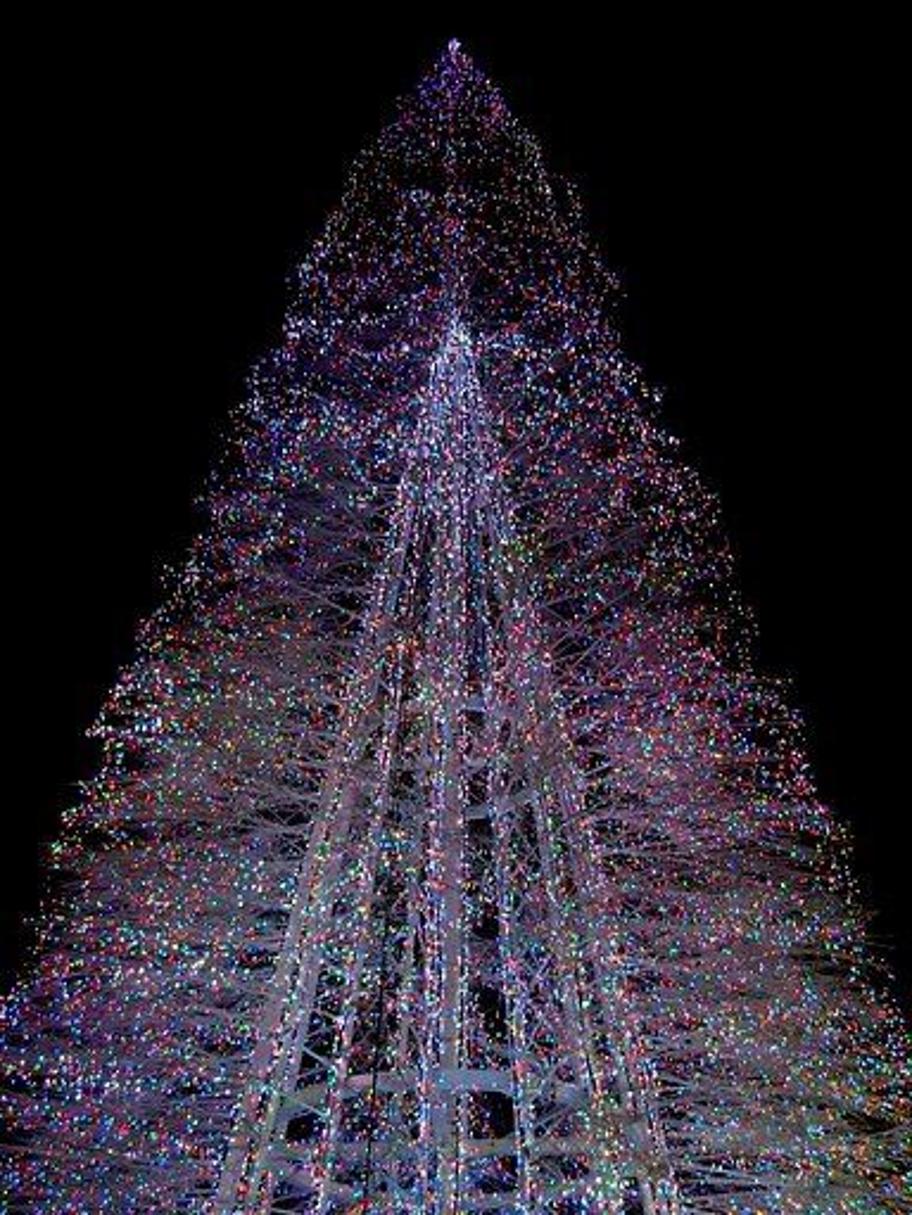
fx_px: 1335
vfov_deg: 49.0
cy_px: 608
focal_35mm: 38
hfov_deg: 37.7
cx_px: 456
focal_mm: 7.9
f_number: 2.8
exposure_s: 1/6
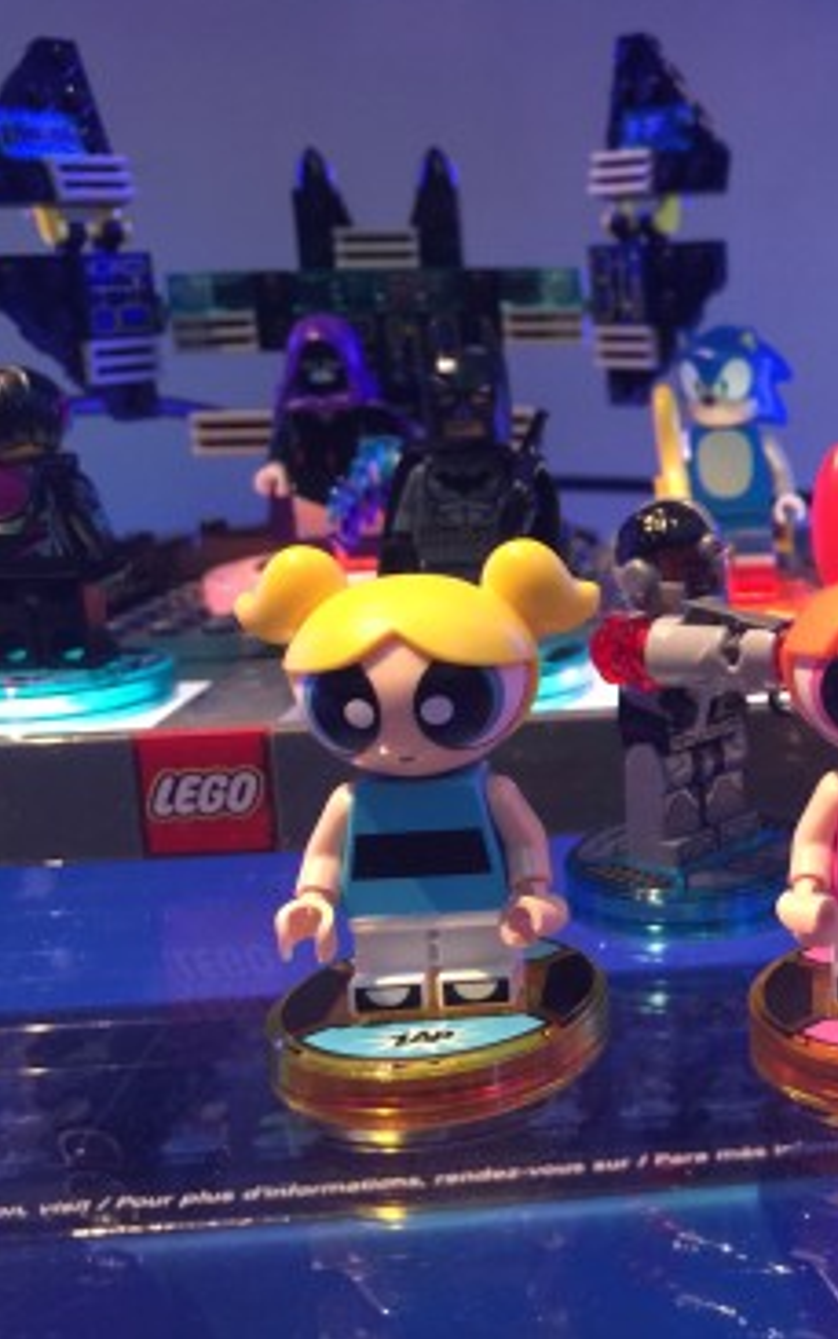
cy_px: 660
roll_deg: +0.0
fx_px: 1534
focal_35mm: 42
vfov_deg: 47.2
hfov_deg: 28.0
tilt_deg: -11.8
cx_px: 911
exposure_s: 1/15
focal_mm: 4.15
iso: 100
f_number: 2.2
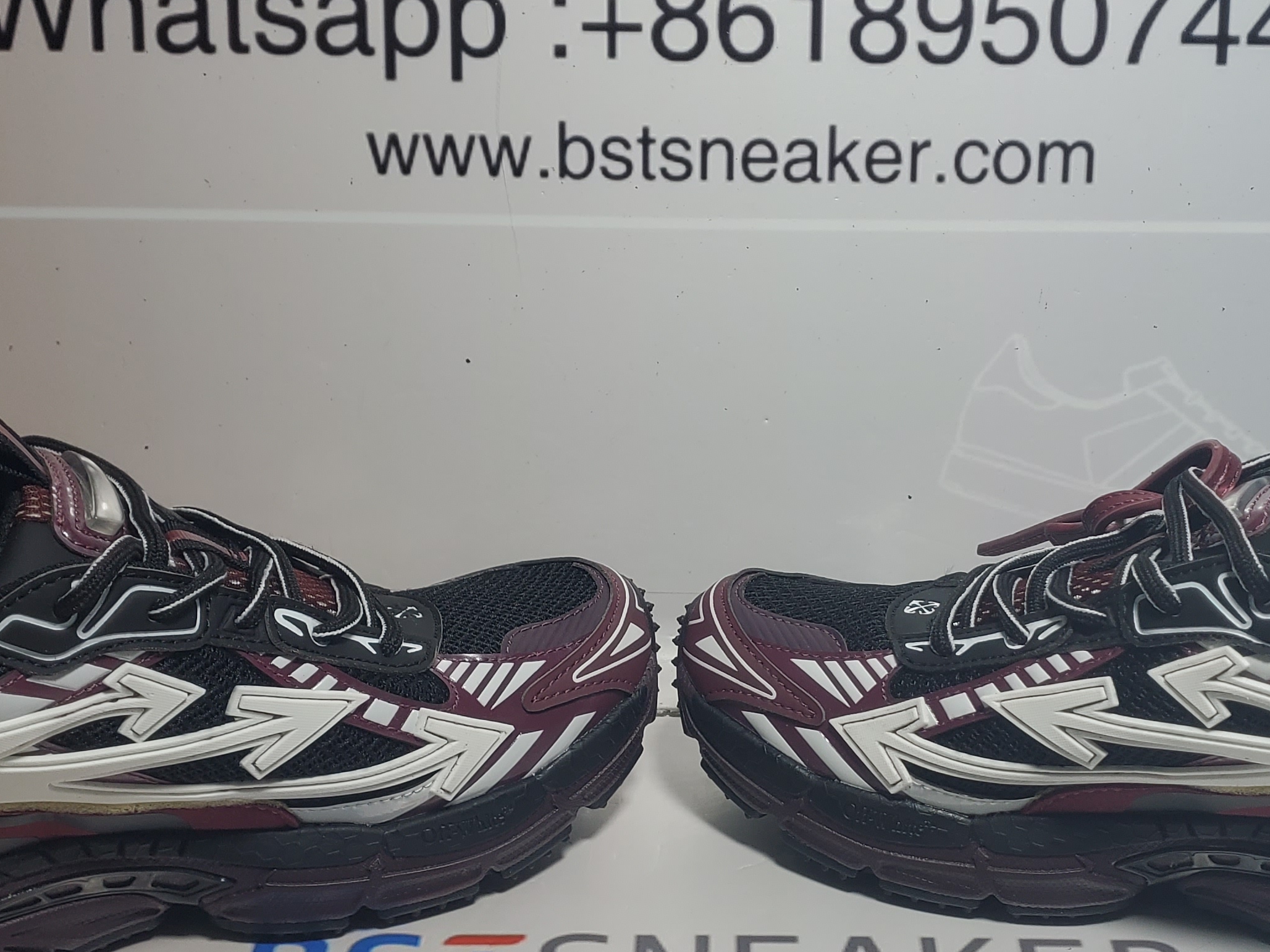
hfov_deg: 37.4
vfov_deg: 28.5
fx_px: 1871
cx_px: 708
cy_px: 534
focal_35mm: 51
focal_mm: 4.3
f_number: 1.5
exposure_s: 1/661
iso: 50
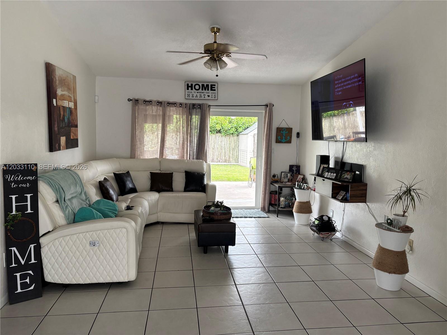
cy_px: 168
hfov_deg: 67.3
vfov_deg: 53.1
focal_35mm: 26
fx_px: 336
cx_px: 224
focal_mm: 5.96
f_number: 1.6
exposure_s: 1/121
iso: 125
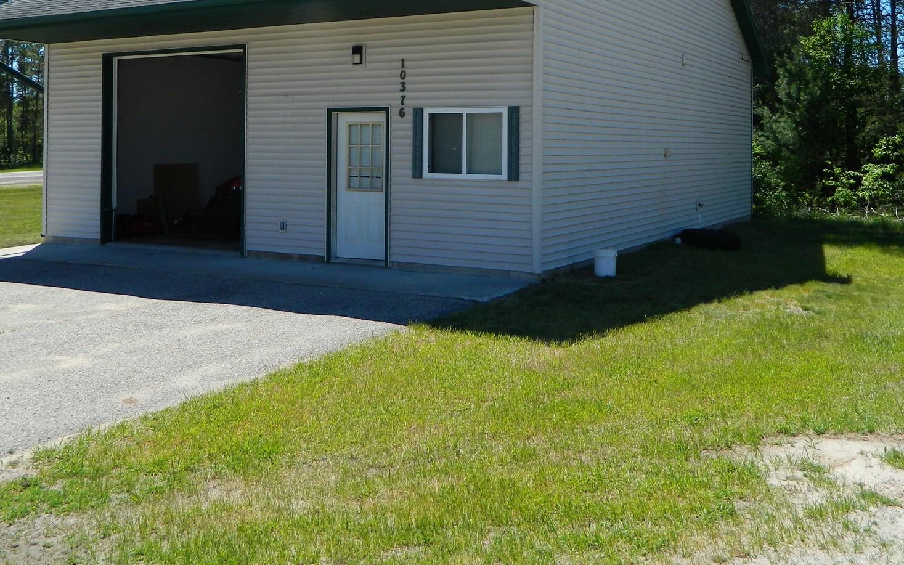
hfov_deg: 52.7
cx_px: 444
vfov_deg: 33.6
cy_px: 128
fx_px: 912
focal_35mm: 37
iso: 80
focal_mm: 4.5
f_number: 3.1
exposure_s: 1/800
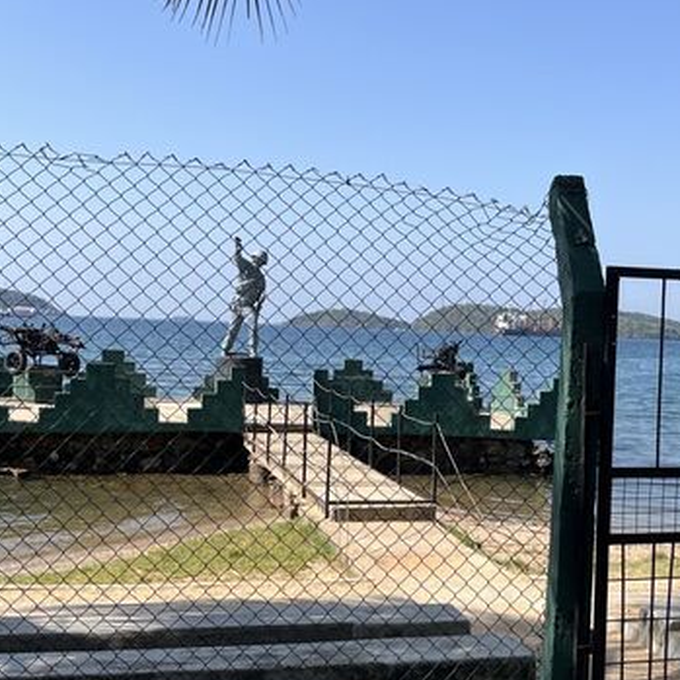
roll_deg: -1.8
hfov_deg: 33.9
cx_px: 421
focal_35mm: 50
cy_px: 415
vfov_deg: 33.9
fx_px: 1111
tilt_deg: -2.6
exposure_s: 1/2755
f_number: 1.6
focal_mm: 5.1
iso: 50
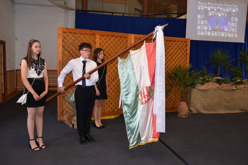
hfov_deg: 57.2
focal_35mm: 33
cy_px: 82
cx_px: 124
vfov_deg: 40.0
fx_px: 227
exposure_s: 1/60
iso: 400
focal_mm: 22
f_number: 3.5
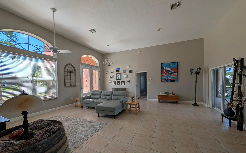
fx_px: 87
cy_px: 84
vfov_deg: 82.6
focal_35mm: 13
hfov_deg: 109.4
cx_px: 124
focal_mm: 2.02
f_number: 1.7
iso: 48
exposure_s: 1/518
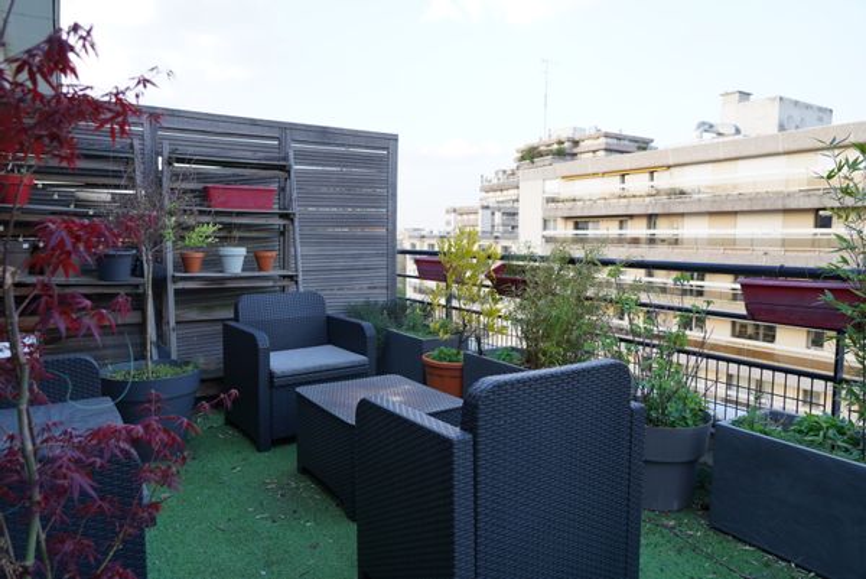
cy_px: 290
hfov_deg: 73.7
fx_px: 578
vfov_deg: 53.2
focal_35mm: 24
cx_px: 433
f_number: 4.5
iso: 100
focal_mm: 24
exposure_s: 1/80
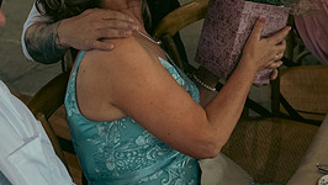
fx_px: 635
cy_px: -9
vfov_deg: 16.2
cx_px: 178
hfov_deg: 28.9
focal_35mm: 73
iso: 1000
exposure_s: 1/160
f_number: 3.5
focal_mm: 32
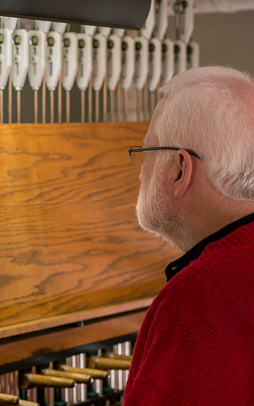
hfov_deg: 11.3
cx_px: 68
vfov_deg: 18.0
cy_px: 205
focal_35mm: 116
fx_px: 1285
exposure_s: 1/80
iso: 900
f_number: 4
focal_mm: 70
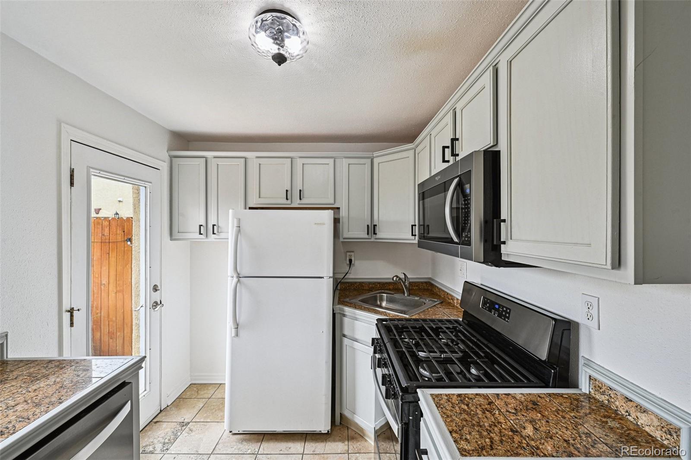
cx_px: 346
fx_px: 269
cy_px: 230
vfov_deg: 81.2
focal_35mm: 14
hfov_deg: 104.3
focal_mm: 14
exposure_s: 1/20
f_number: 11
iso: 400
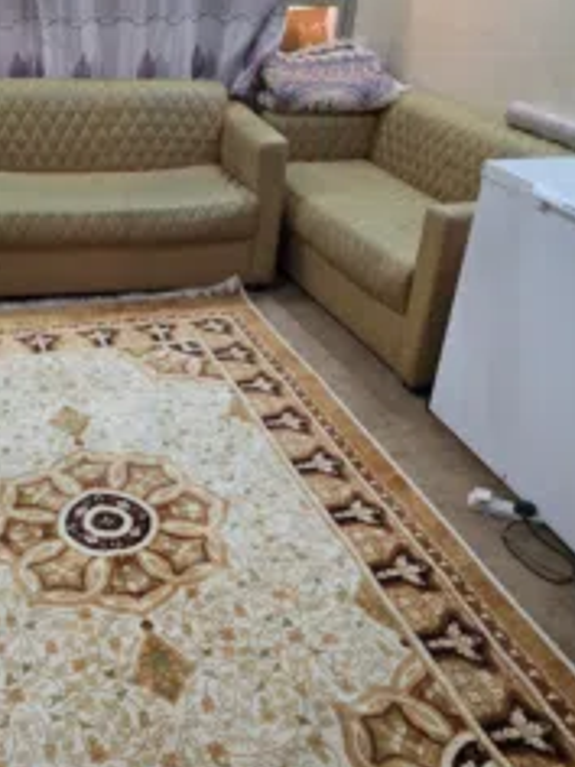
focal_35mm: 39
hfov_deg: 35.9
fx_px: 864
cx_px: 136
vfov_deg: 47.8
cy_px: 348
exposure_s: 1/100
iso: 500
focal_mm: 6.3
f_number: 1.7
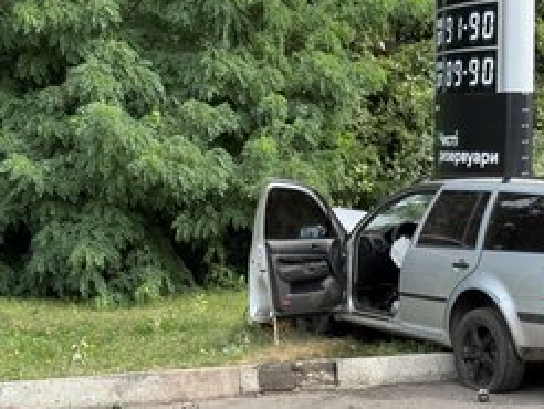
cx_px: 416
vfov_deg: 18.9
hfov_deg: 24.7
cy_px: 270
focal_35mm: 78
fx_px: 1227
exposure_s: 1/1152
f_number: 1.78
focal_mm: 6.76
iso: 64
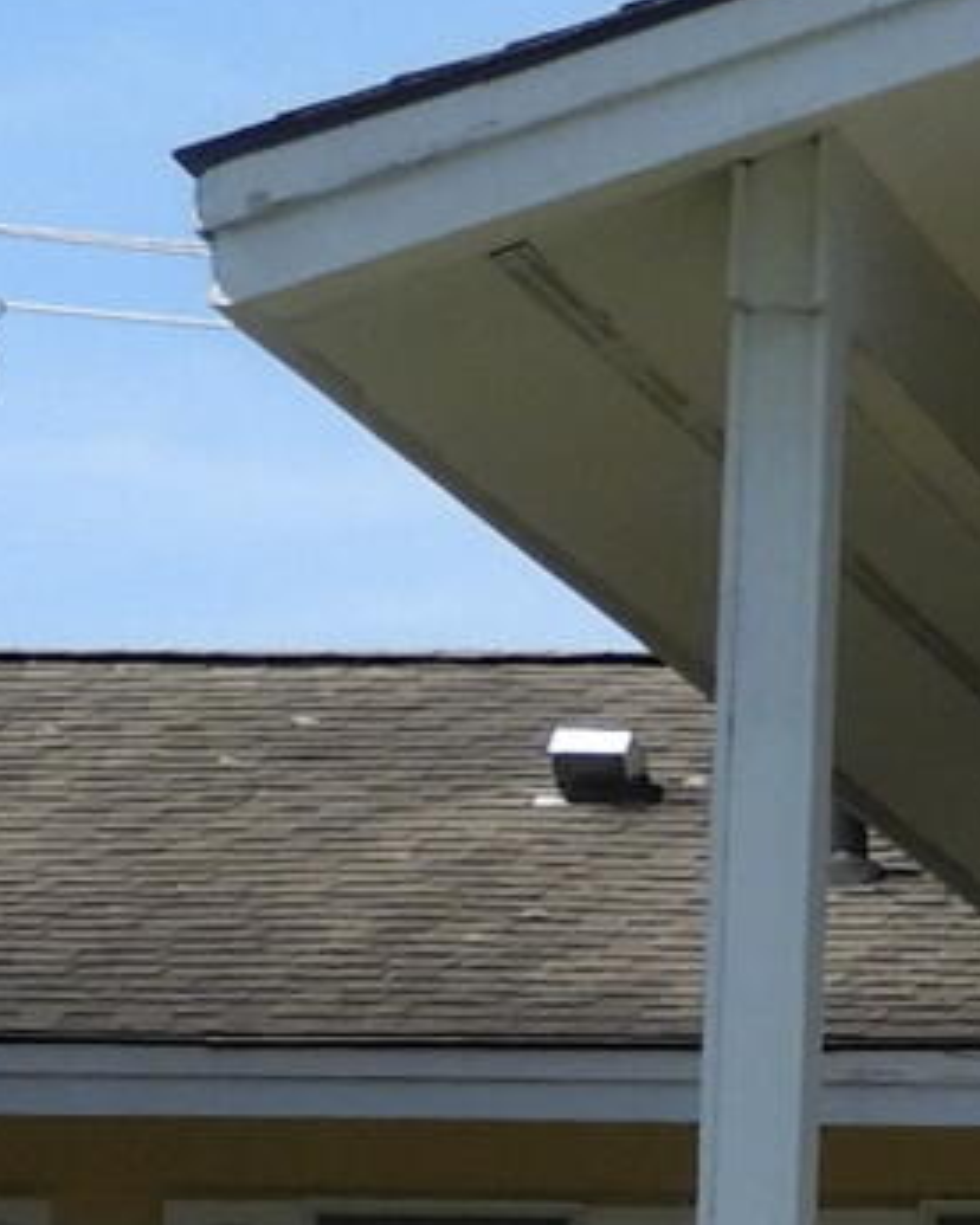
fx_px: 10151
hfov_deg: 5.3
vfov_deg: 6.9
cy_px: 1218
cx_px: 2748
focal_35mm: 280
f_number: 3.6
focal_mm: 5.9
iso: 100
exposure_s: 1/1000
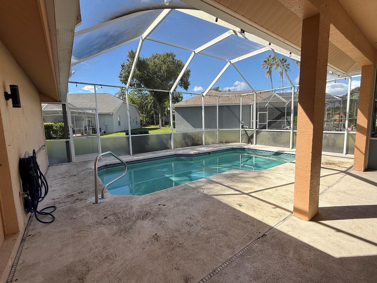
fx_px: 174
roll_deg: +1.1
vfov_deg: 78.1
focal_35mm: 16
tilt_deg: -5.8
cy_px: 141
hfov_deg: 94.5
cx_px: 191
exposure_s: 1/901
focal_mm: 2.22
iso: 50
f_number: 2.2
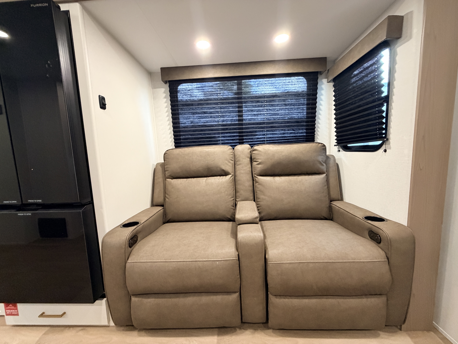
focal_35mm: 14
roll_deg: +4.0
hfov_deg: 102.1
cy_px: 172
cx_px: 229
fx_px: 185
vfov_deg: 85.7
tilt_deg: -10.0
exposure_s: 1/60
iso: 500
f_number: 2.2
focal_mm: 2.22
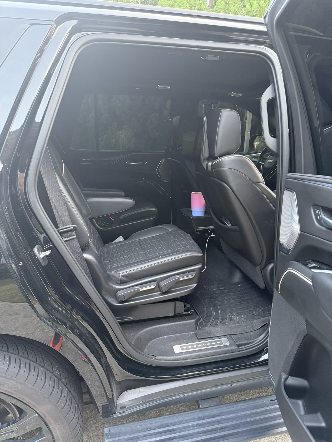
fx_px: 307
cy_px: 221
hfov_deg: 56.8
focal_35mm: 24
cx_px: 166
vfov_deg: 71.6
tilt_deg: -16.5
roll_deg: -2.6
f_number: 1.78
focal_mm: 6.76
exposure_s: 1/42
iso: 800
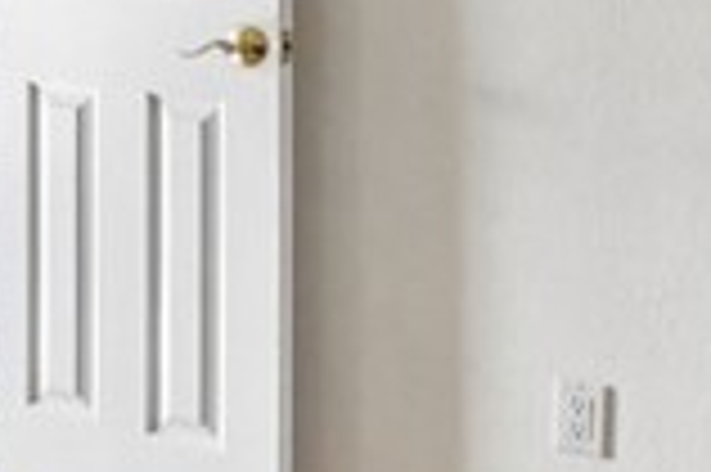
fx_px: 2052
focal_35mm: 104
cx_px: -814
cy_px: -90
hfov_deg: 15.0
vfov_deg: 12.8
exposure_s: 1/25
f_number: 8
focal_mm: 16
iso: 400
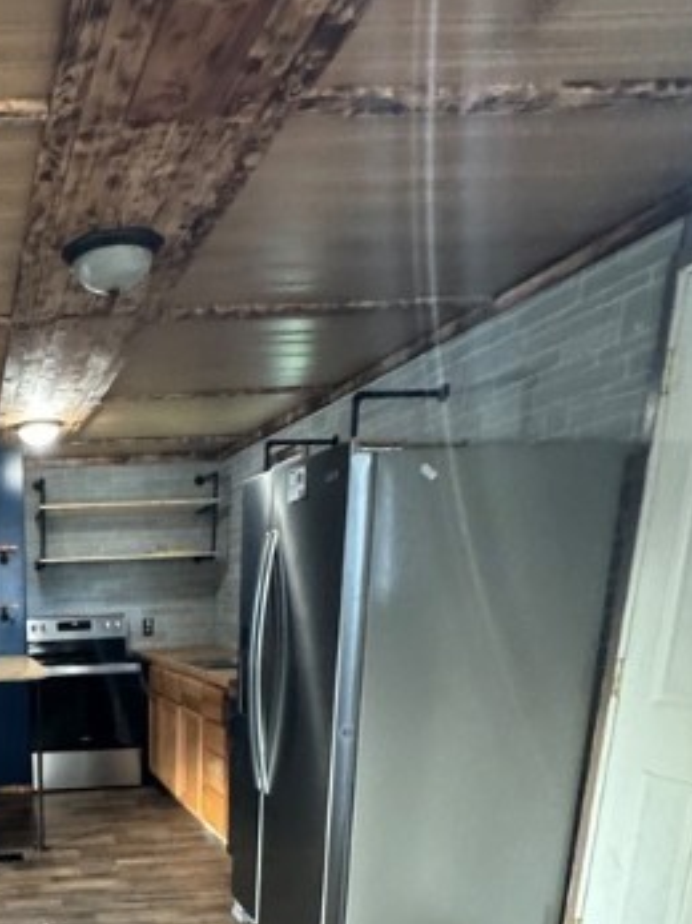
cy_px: 820
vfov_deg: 51.9
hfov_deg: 40.0
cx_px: 3
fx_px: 827
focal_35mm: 31
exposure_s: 1/40
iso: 800
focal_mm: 2.22
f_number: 2.2
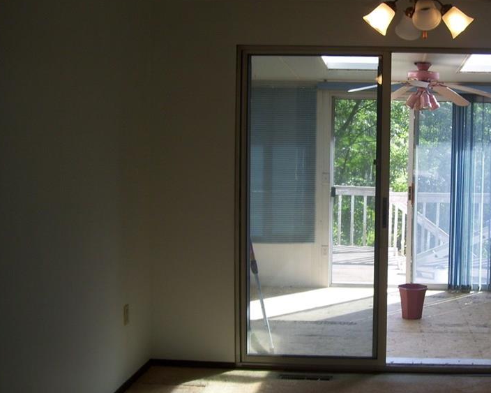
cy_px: 192
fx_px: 741
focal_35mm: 51
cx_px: 349
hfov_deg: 36.1
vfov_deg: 29.7
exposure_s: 1/80
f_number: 2.7
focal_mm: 6
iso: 80
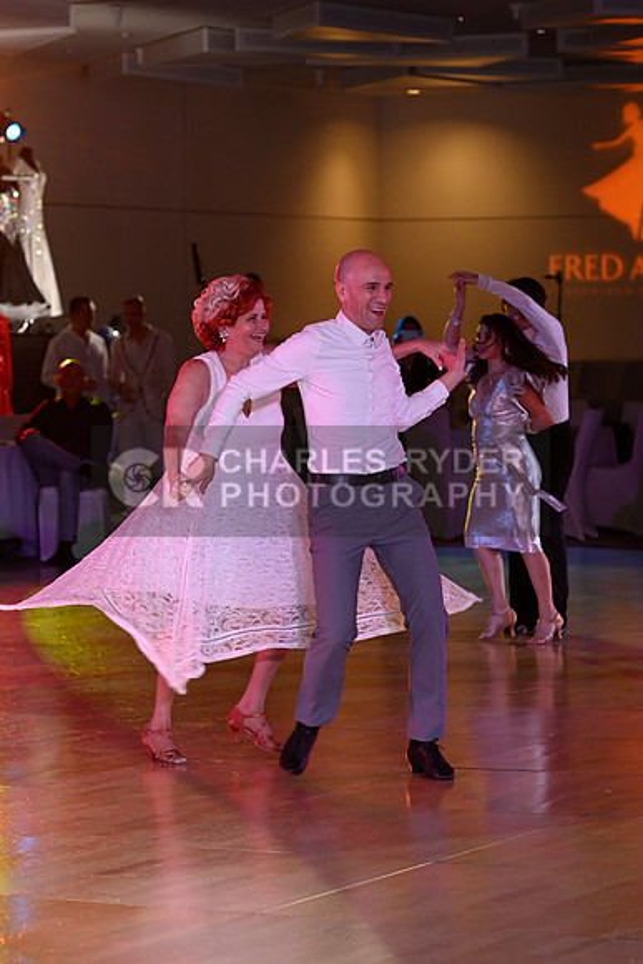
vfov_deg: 15.2
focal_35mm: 135
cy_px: 482
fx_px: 3614
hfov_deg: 10.2
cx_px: 322
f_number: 5
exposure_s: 1/200
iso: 2000
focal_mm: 135
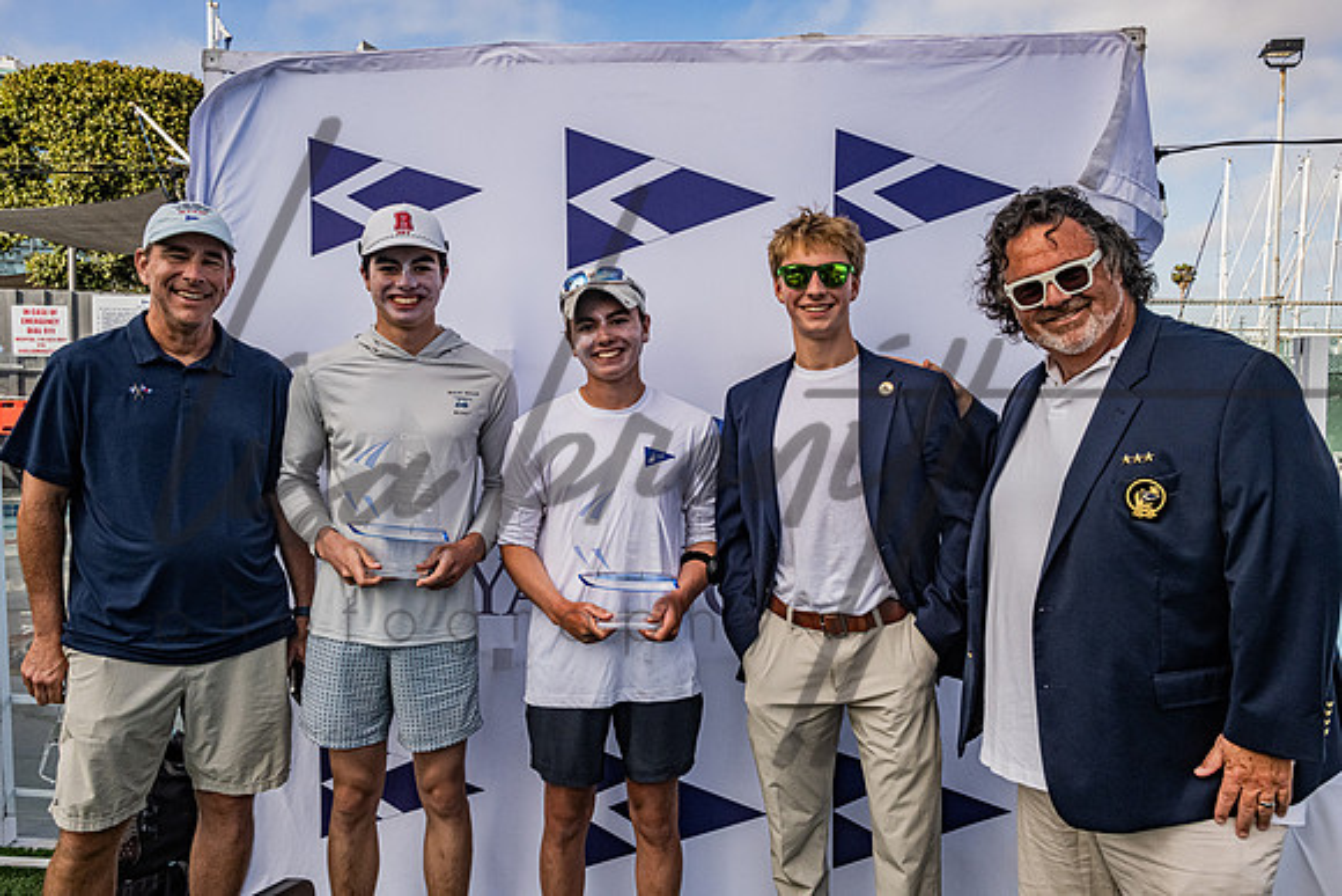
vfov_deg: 45.7
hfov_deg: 64.5
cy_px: 440
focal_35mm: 29
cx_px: 659
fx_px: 1063
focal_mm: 28
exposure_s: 1/800
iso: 1600
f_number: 14
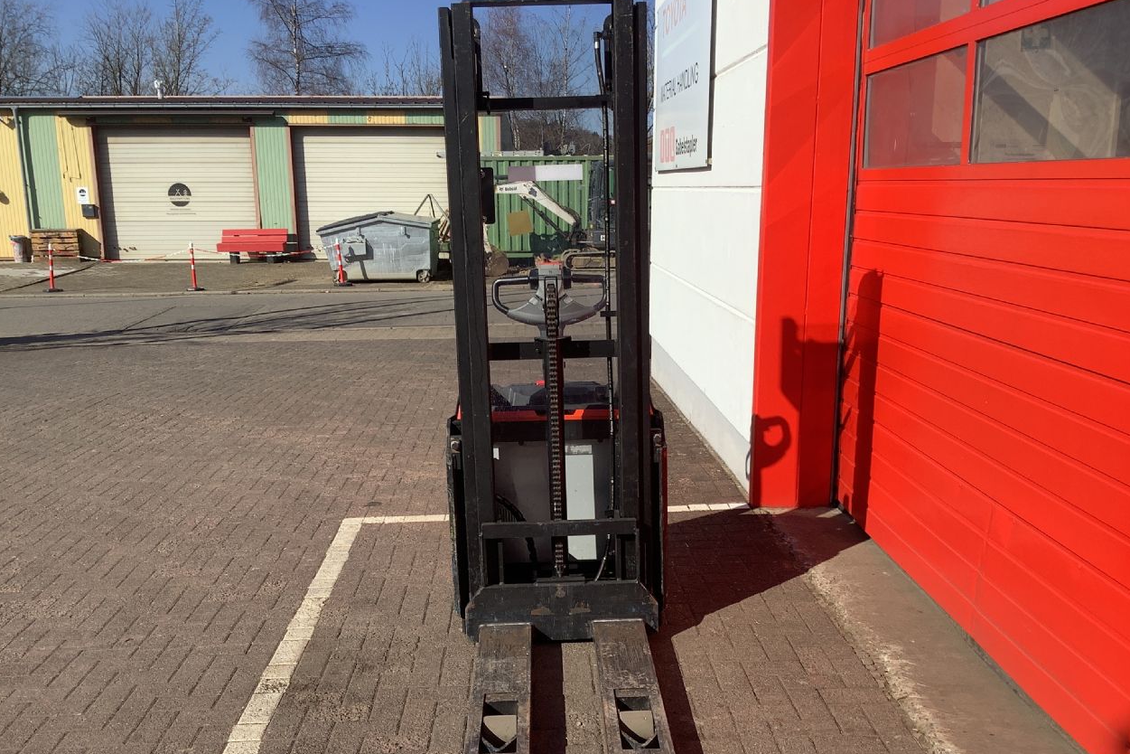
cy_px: 424
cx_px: 556
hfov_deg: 57.2
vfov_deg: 39.9
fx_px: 1036
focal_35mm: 33
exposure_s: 1/1235
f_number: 2.4
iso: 25
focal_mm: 3.3
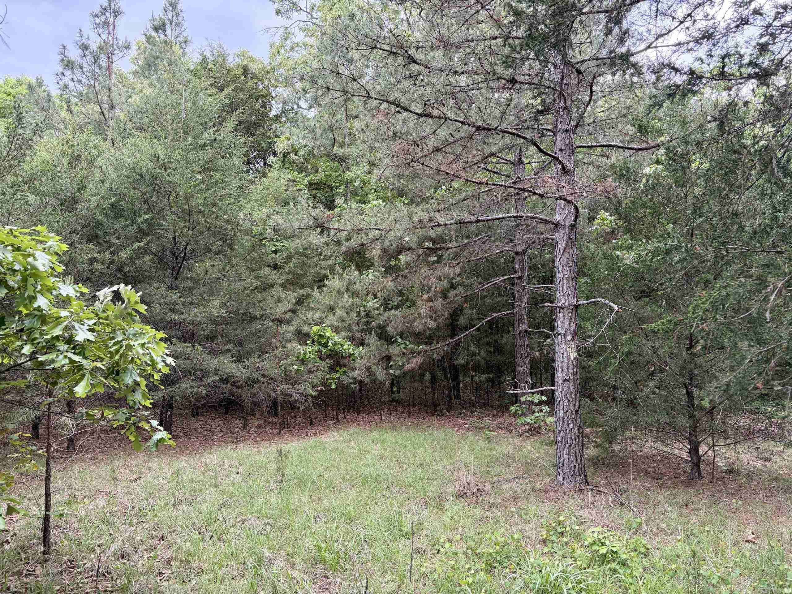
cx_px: 396
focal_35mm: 26
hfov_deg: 67.3
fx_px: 595
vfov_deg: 53.1
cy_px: 297
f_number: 1.6
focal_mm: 5.96
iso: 125
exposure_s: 1/164
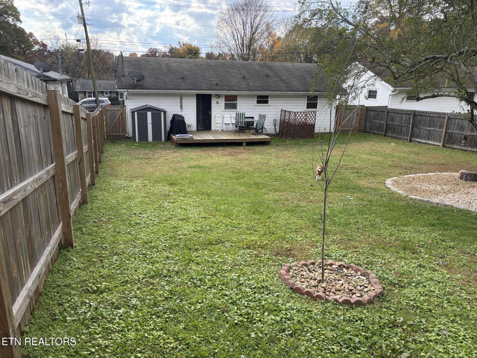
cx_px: 238
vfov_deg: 53.1
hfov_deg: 67.3
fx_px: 358
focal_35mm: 26
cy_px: 179
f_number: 1.6
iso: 50
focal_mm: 5.96
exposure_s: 1/903
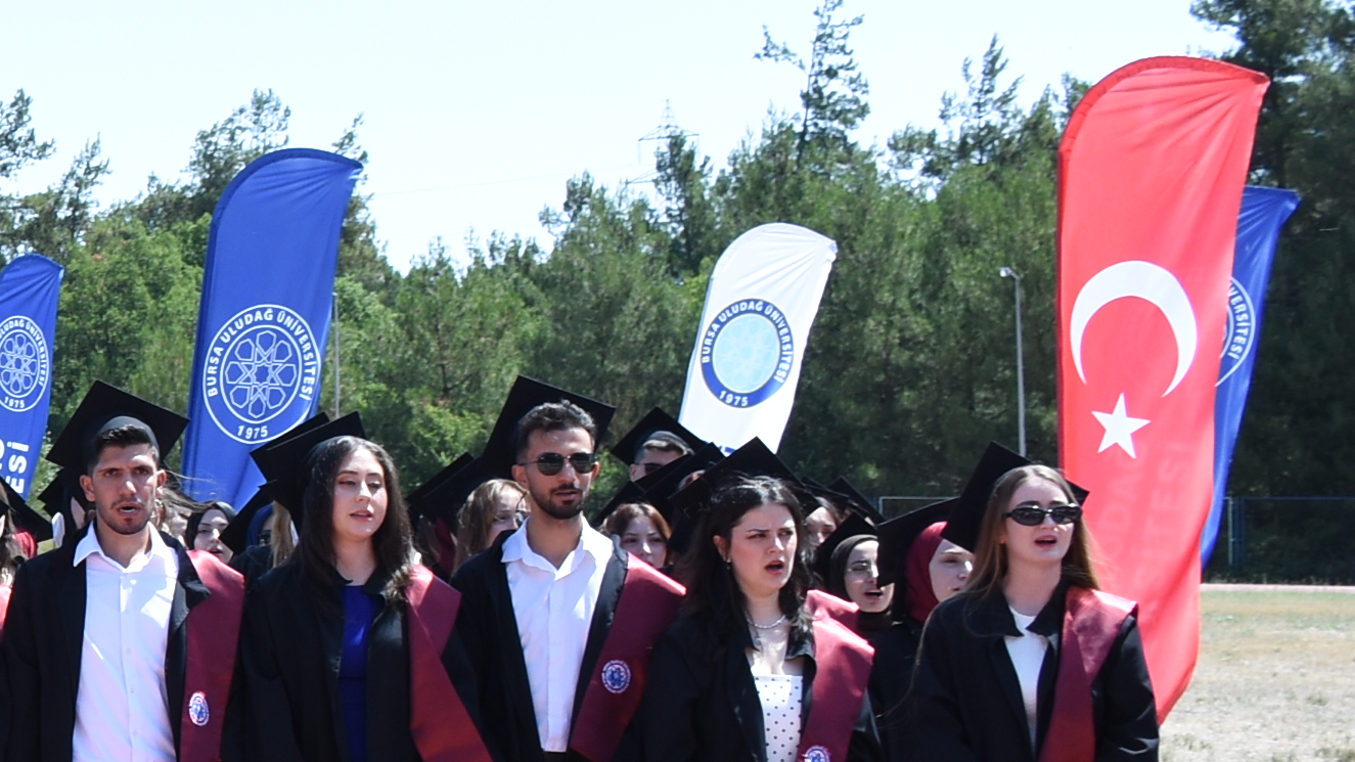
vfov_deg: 12.6
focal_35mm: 96
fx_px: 3449
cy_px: 424
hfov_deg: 18.9
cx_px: -816
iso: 200
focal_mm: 18
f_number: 6.3
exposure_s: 1/500
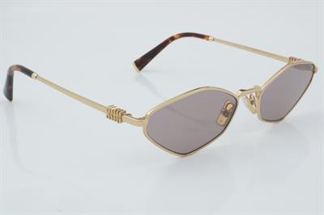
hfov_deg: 27.0
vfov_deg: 18.2
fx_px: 674
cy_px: 108
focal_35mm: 75
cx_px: 162
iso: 100
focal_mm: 50
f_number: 32
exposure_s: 1/4
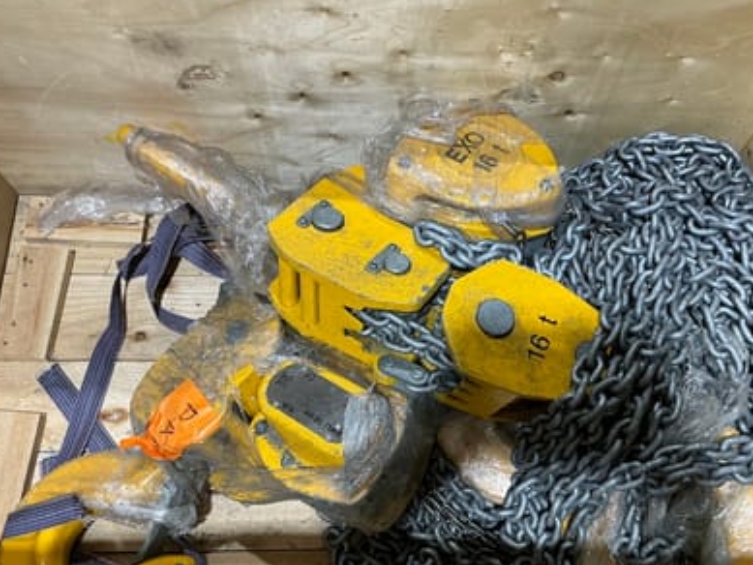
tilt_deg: -68.1
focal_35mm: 36
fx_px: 783
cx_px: 426
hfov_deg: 51.2
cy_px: 342
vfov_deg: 39.5
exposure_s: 1/50
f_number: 1.8
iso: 50
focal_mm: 3
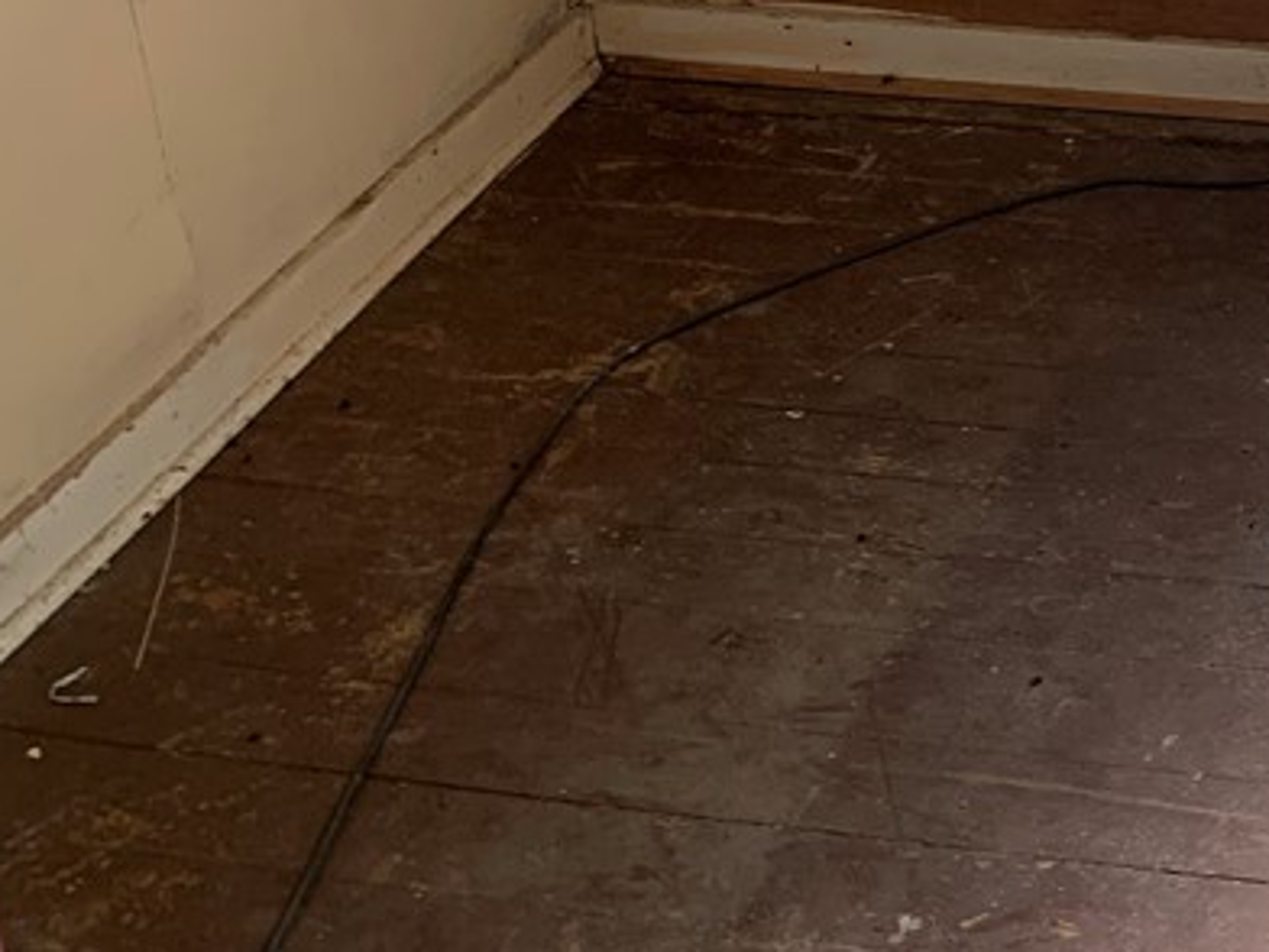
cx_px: 1473
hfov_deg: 25.9
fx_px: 2493
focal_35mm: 68
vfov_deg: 20.1
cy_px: -223
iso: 25
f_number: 1.8
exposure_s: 1/122
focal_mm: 4.25
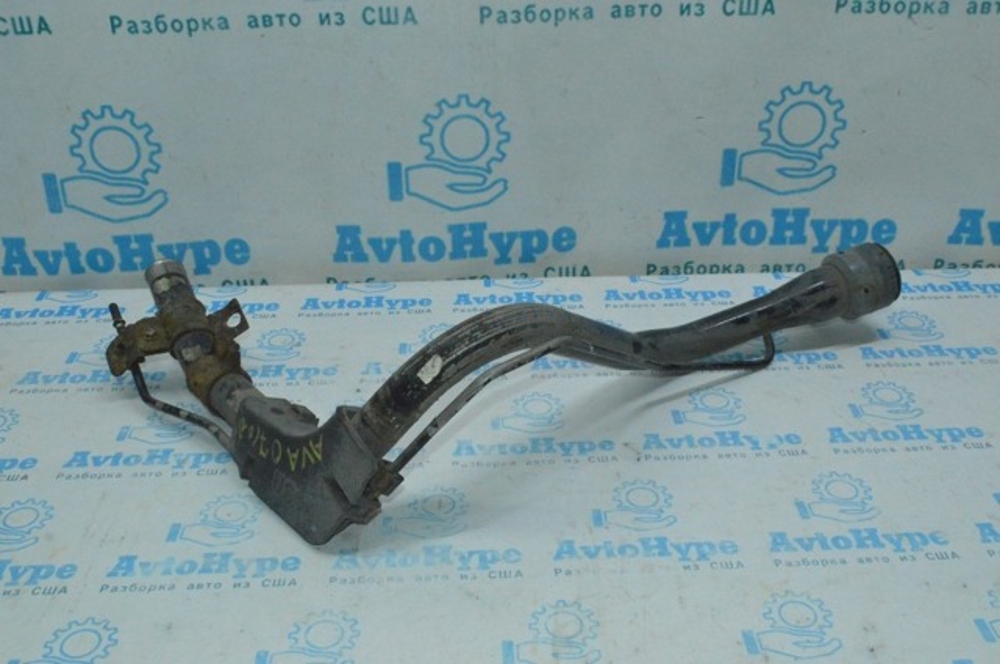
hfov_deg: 51.3
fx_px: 1040
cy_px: 332
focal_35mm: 38
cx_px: 500
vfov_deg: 35.4
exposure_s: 1/200
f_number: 16
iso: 6400
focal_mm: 25
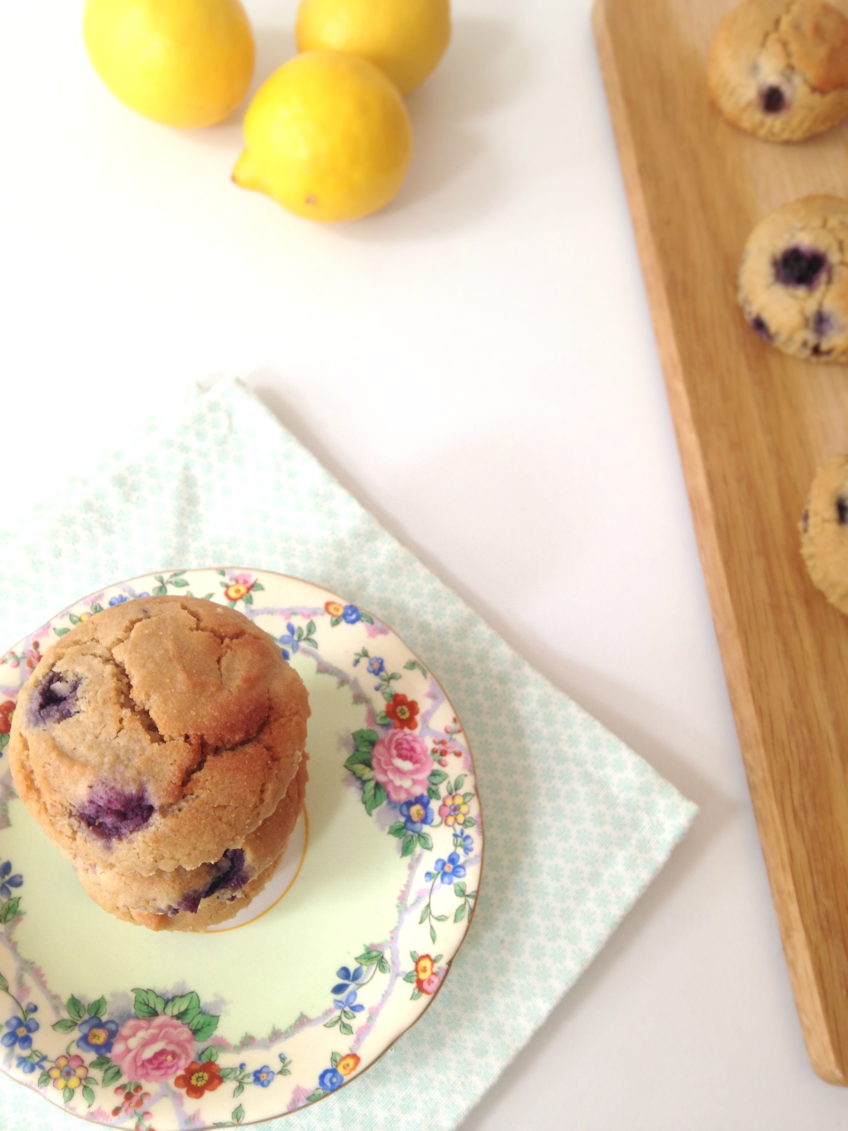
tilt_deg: -65.1
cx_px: 424
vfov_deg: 55.4
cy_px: 566
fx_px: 1078
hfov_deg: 42.9
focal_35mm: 33
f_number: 2.4
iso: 50
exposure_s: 1/20
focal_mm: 4.12
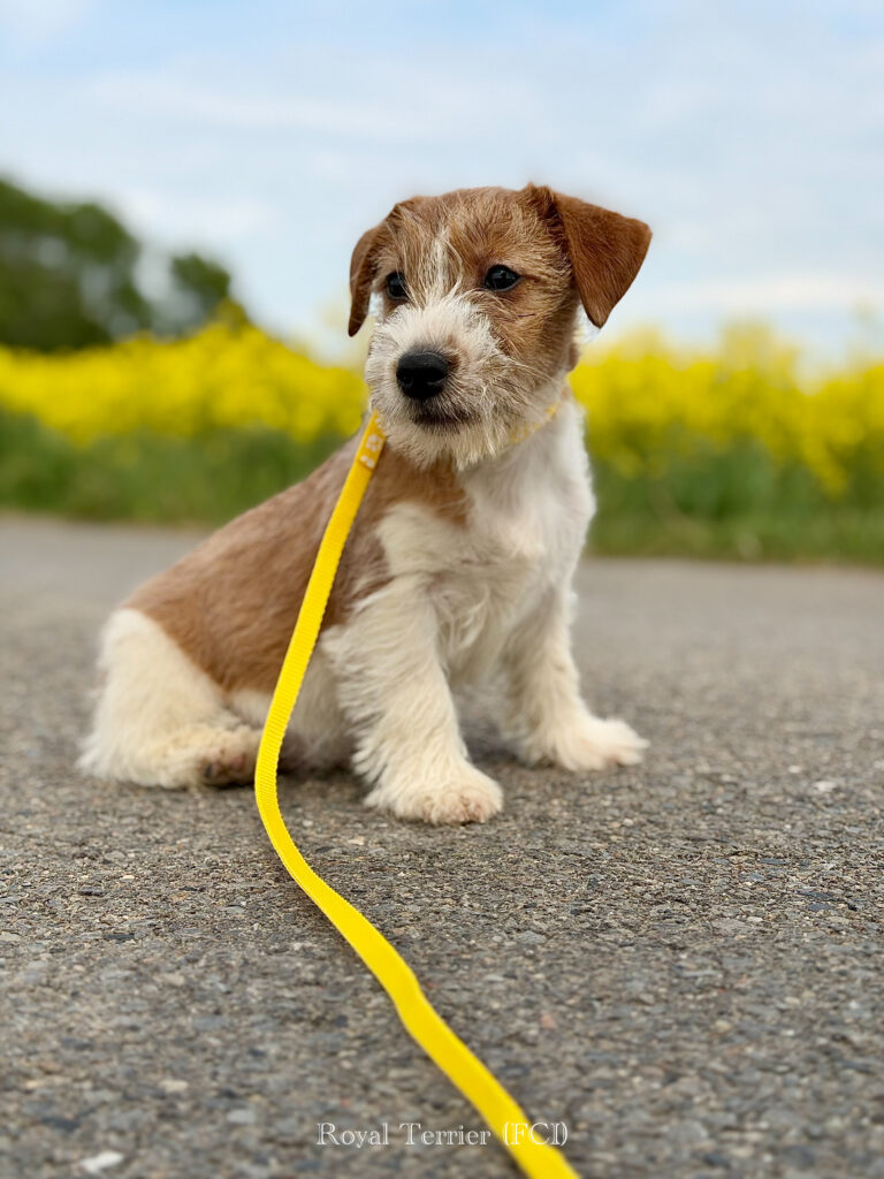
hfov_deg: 30.3
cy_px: 590
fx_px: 1634
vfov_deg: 39.7
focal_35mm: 48
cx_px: 442
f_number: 1.8
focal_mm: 6.76
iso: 64
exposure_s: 1/4000
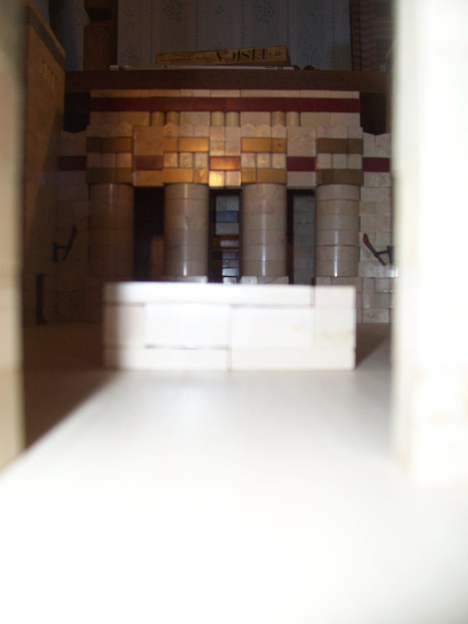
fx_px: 613
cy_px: 312
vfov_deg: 54.0
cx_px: 234
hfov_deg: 41.8
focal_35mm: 34
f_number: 2.7
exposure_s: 1/60
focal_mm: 5.6
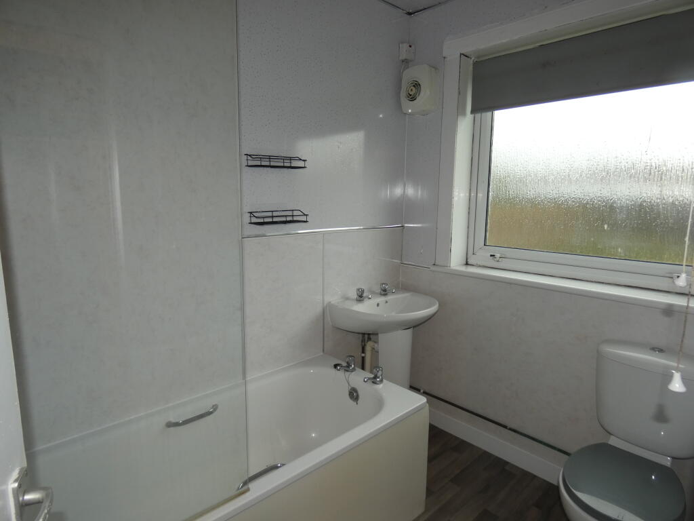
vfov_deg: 66.0
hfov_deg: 81.7
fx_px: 401
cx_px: 347
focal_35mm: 20
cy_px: 260
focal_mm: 3.6
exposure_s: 1/60
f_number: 2.8
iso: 80
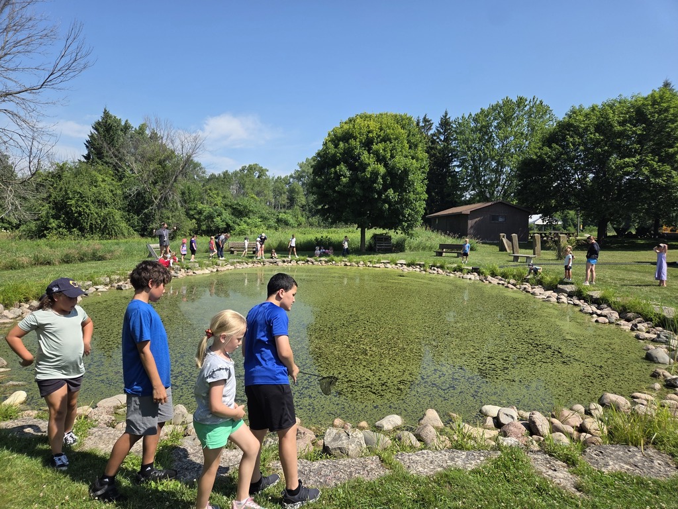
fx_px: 450
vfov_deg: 58.9
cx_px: 339
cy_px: 254
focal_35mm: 23
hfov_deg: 73.9
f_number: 1.8
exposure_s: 1/3788
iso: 80
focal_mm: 5.4
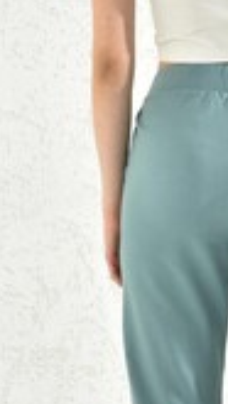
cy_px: 201
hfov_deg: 8.8
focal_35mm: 137
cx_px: 260
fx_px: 1470
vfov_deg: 15.7
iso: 100
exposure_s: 1/160
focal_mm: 40
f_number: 7.1
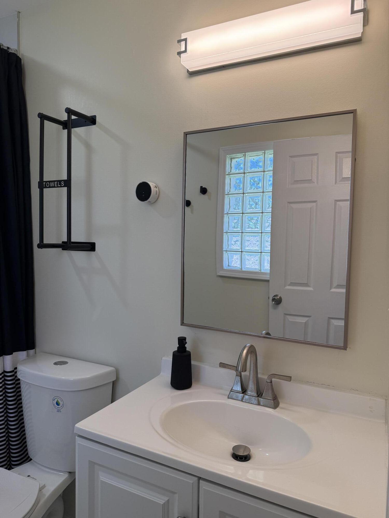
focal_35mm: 24
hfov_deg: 56.8
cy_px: 259
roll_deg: -0.4
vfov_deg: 71.6
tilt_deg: -2.5
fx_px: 360
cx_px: 194
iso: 100
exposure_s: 1/279
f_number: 1.78
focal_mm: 6.76
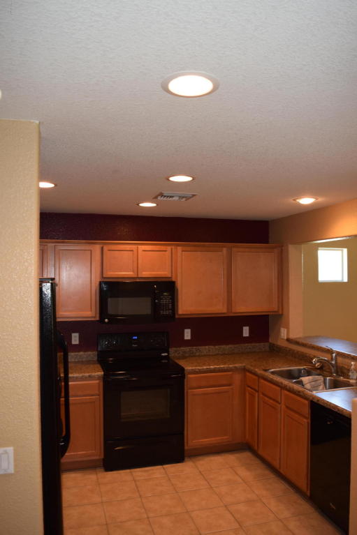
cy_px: 268
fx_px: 402
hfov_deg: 47.9
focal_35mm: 27
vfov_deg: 67.4
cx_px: 178
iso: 800
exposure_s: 1/80
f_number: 4.5
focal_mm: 18
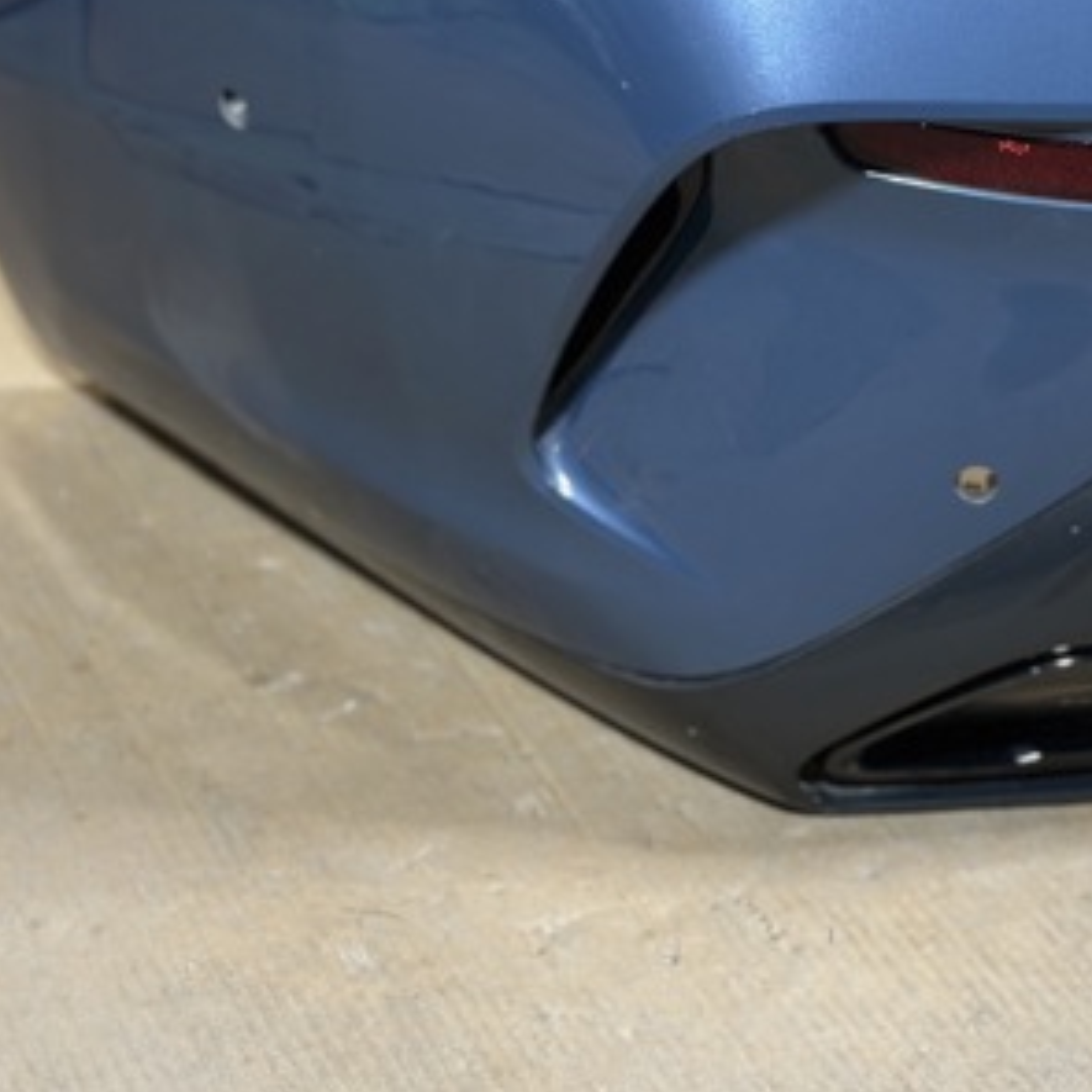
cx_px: 800
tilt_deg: -28.7
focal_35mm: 92
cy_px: 276
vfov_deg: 18.8
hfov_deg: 18.8
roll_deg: -1.6
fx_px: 3284
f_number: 1.78
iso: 320
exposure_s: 1/33
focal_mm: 6.86
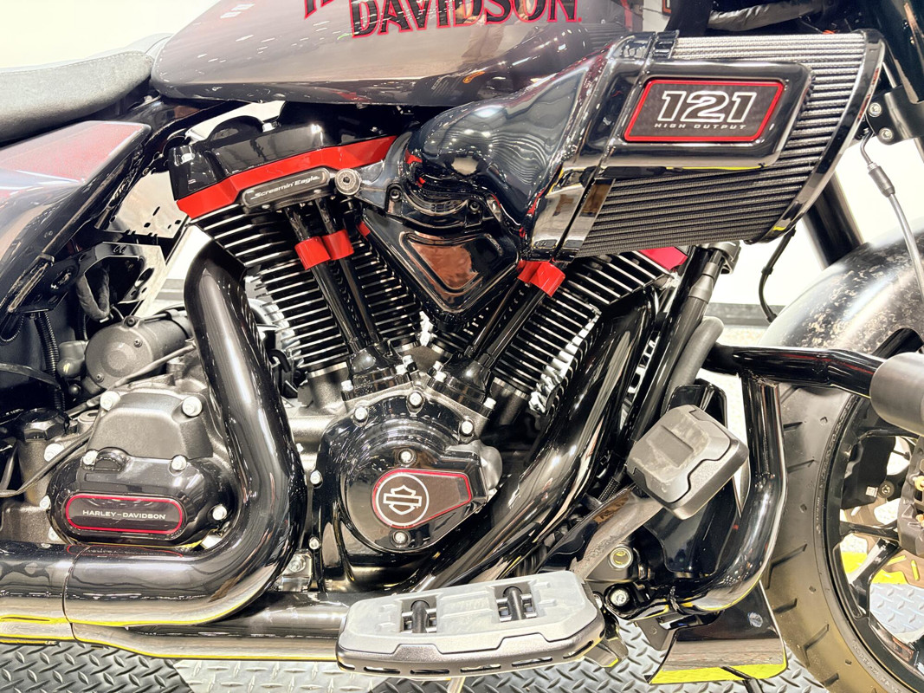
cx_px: 462
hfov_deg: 67.3
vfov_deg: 53.1
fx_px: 694
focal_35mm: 26
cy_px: 346
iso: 320
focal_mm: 5.96
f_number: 1.6
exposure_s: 1/60
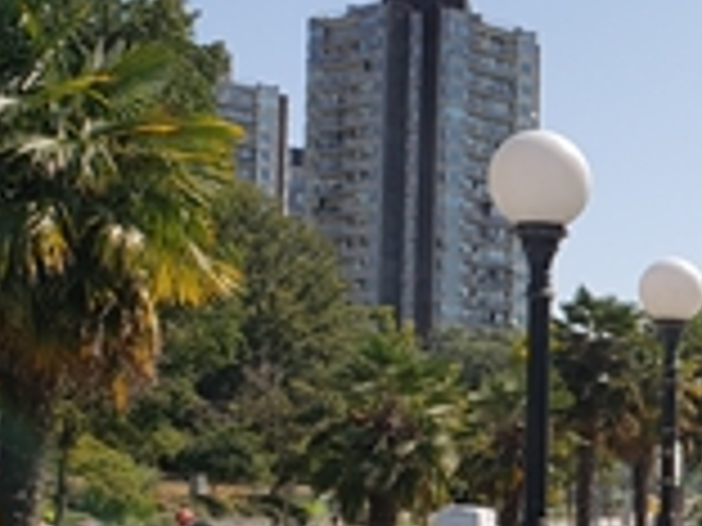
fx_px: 1622
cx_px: 1008
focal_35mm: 80
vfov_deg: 18.3
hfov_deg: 21.2
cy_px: 423
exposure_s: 1/1623
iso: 50
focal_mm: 4.3
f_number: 2.4
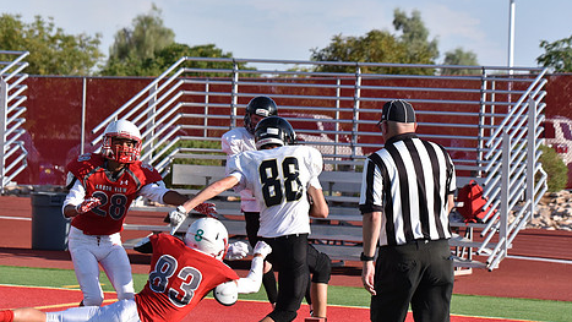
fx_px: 2958
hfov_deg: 11.0
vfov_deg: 6.2
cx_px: 228
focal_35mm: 195
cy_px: 137
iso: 1250
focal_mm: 150
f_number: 8
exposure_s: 1/3200
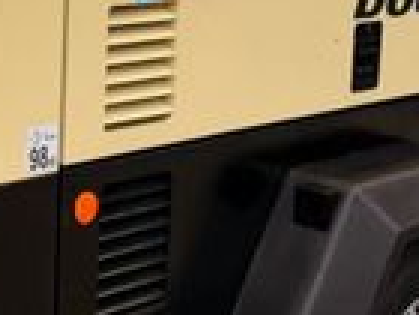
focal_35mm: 103
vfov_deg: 14.2
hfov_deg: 18.5
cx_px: -9
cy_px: 42
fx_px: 1247
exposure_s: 1/2611
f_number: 1.78
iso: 80
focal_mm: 6.76
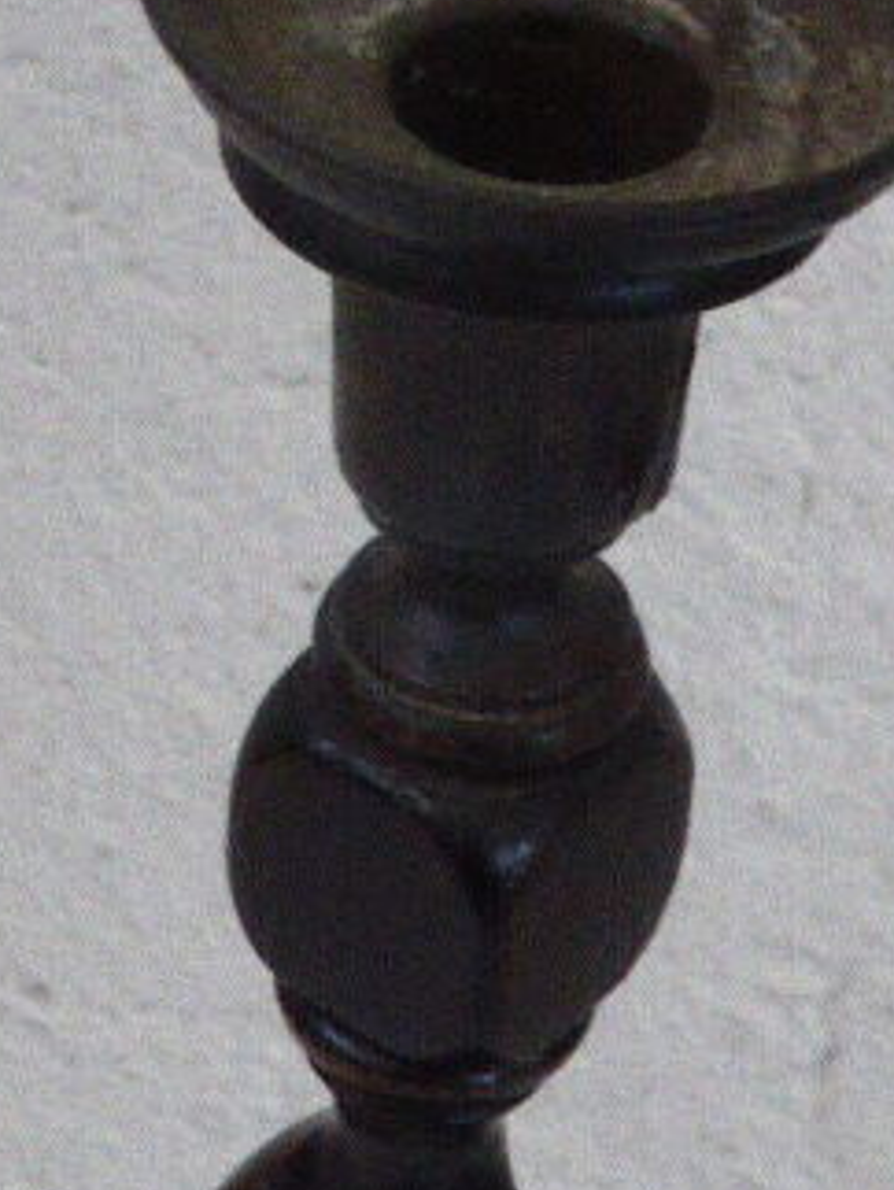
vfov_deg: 12.6
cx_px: 395
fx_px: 5399
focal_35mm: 157
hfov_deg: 9.5
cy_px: 532
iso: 1600
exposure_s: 1/125
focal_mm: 13.3
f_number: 5
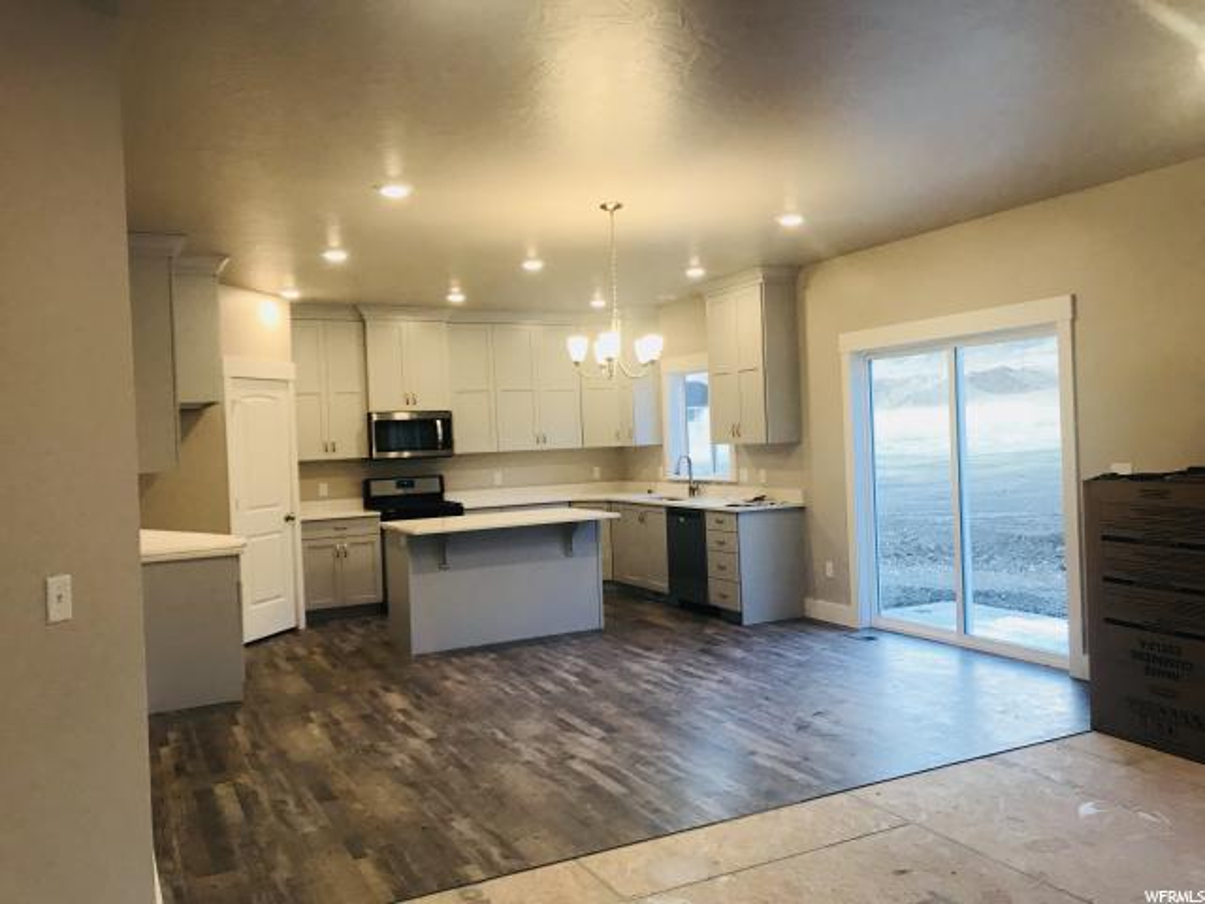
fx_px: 975
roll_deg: +2.0
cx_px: 602
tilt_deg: -0.3
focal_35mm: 28
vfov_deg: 49.7
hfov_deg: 63.4
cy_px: 452
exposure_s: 1/40
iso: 25
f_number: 1.8
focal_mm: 3.99
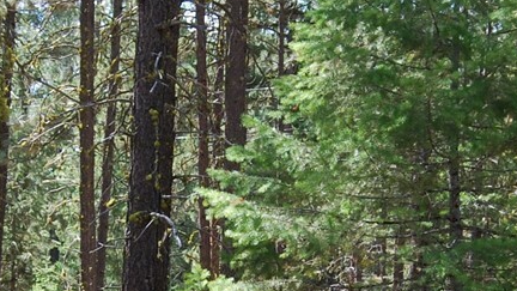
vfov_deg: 10.9
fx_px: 1522
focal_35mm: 111
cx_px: 261
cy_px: 257
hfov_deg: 19.3
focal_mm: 18
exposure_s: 1/125
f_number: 5.6
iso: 100
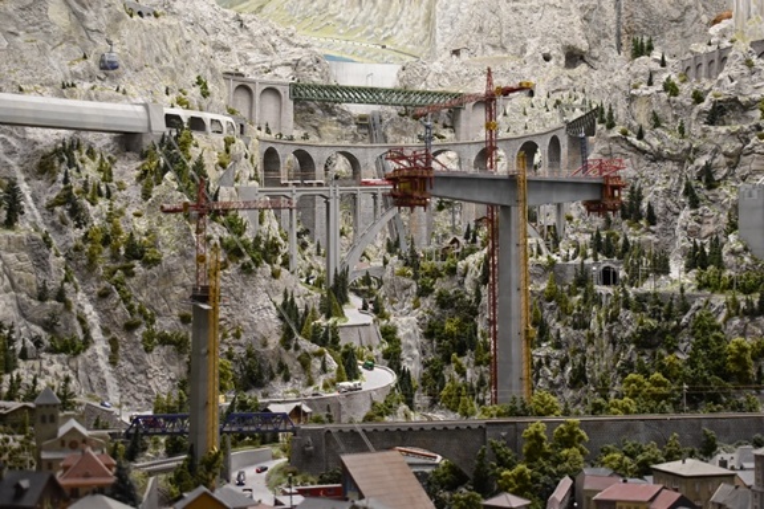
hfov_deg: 33.4
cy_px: 254
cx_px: 382
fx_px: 1273
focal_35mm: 60
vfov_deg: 22.6
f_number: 5
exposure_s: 1/60
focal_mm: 40
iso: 800
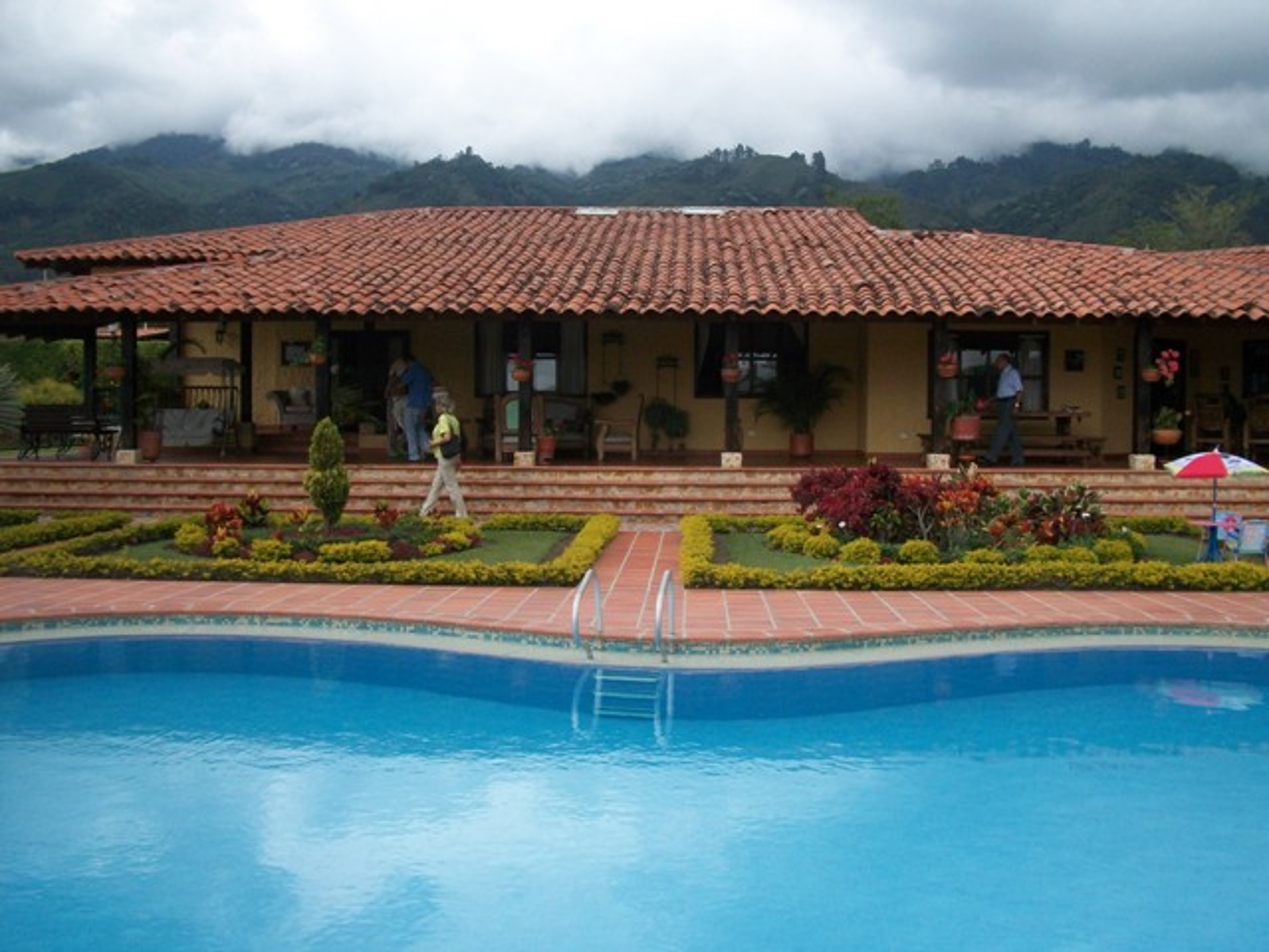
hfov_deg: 56.8
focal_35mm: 32
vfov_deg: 44.2
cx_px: 634
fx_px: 1173
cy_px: 476
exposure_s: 1/250
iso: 80
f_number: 5.5
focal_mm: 5.7
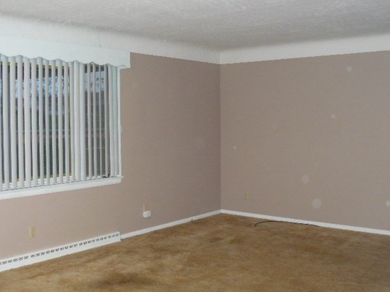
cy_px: 135
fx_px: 473
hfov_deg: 44.8
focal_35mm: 42
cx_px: 175
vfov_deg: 34.3
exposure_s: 1/30
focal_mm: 6
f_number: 2.8
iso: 320
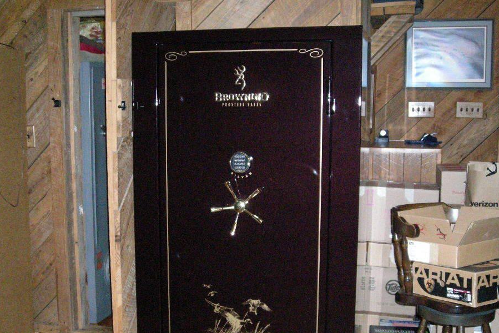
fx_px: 624
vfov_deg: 29.8
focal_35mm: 45
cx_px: 230
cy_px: 204
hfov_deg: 43.6
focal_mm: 6.3
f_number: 3.2
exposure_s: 1/60
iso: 770
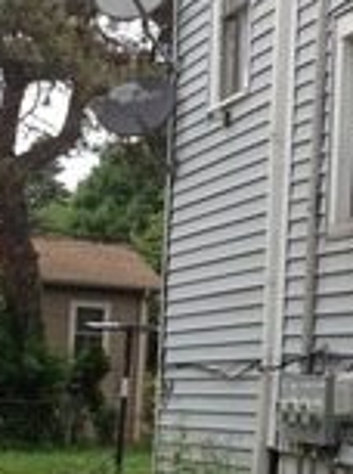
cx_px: 336
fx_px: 1502
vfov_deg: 17.9
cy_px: 335
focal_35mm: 110
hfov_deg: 13.3
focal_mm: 4.28
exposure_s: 1/581
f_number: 2.4
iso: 50
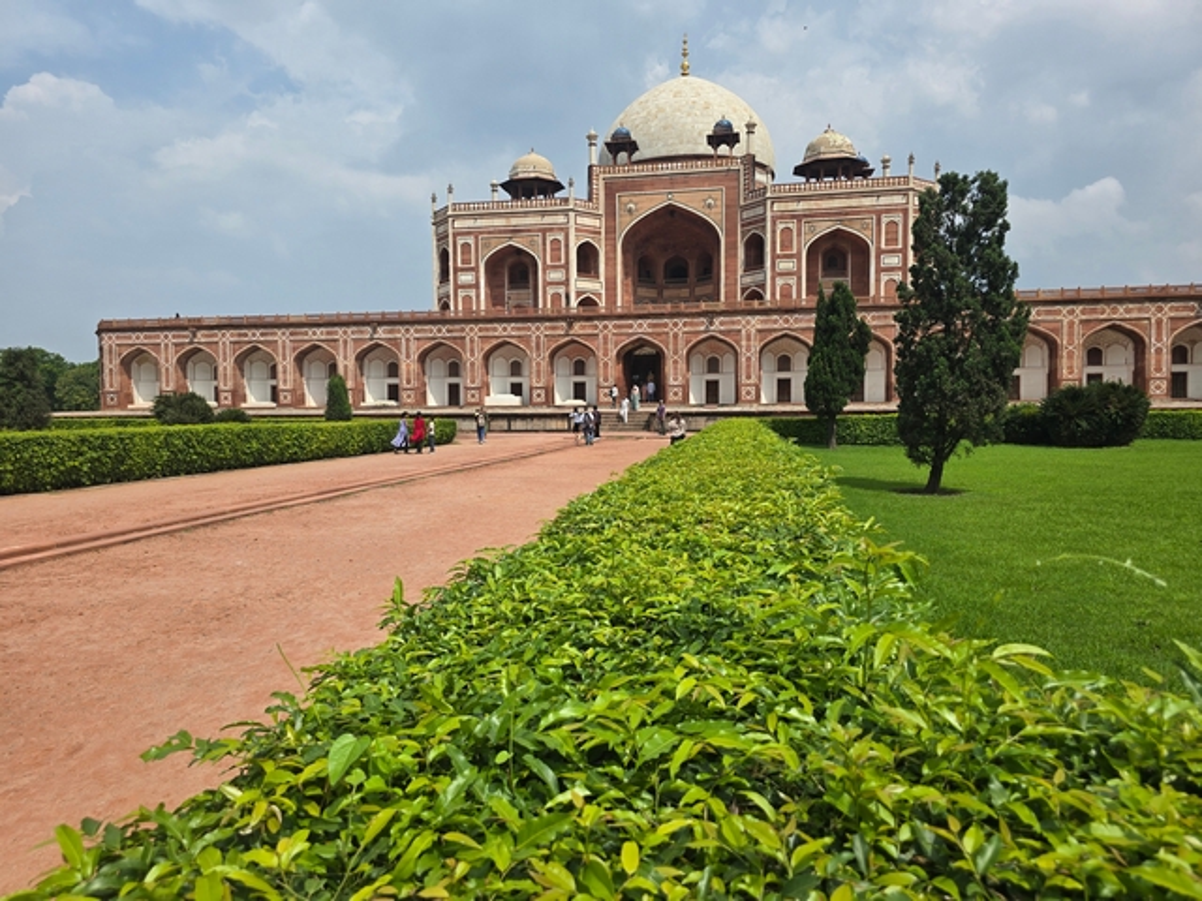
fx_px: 799
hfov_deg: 73.9
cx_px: 601
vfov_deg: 58.9
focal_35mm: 23
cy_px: 450
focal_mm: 6.3
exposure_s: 1/1819
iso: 12
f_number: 1.7
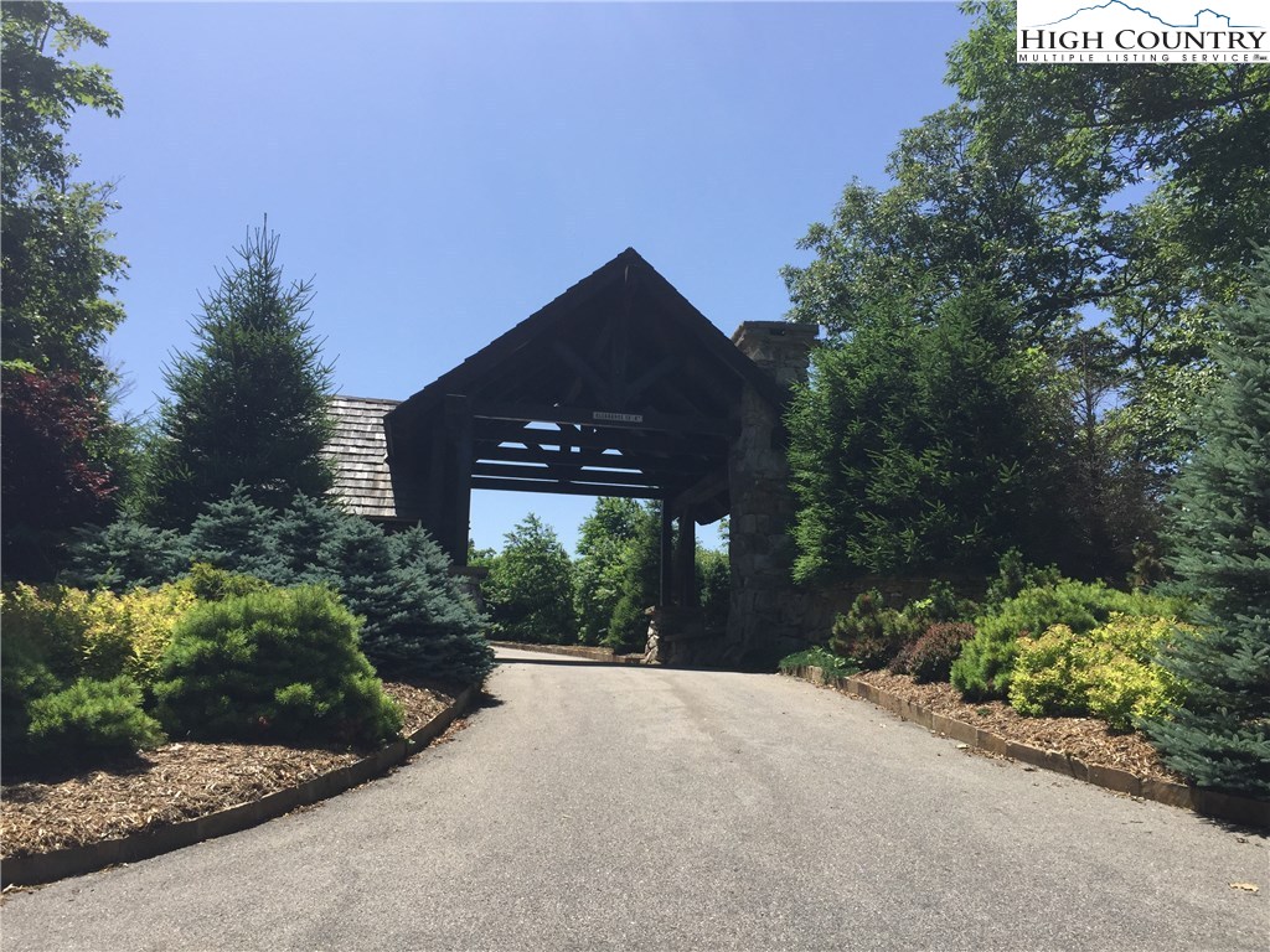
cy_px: 476
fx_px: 1064
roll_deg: -4.0
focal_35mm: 29
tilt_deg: +11.5
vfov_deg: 48.2
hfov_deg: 61.7
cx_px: 635
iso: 32
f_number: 2.2
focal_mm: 4.15
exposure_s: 1/1464
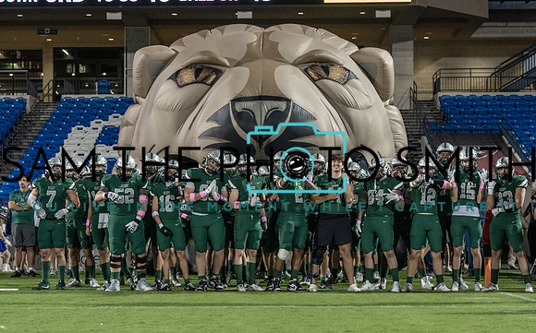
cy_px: 212
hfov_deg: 23.4
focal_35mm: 89
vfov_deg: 14.7
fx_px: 1293
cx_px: 285
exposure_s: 1/1250
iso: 4000
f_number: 3.2
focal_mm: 70
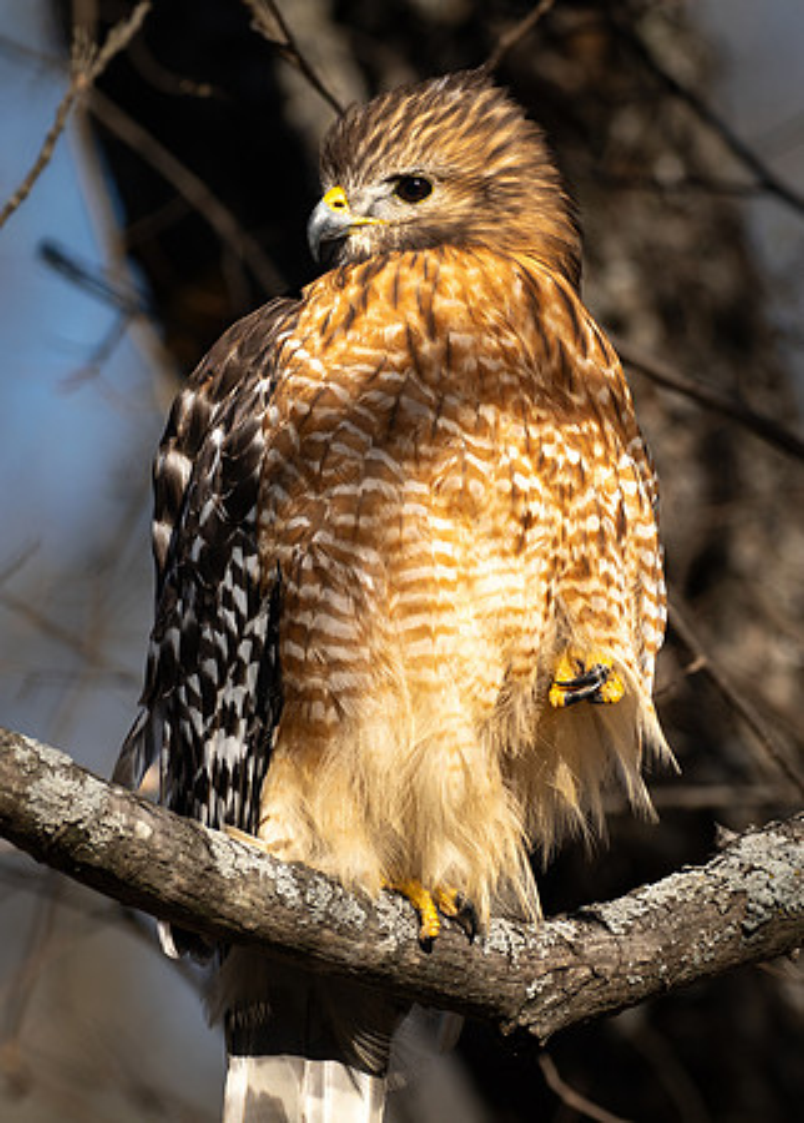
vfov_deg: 2.5
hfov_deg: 1.8
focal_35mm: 813
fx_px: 25967
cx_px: 294
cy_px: 562
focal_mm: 300
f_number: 4.5
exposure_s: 1/1250
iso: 100
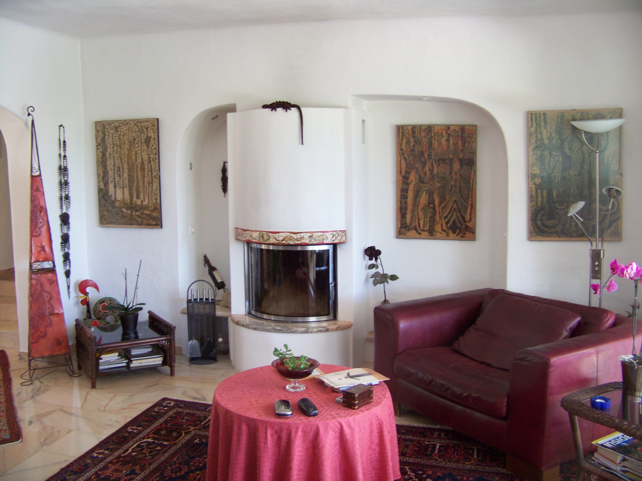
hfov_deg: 51.4
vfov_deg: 39.7
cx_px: 321
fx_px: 668
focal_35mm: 36
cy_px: 240
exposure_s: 1/30
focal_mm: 5.85
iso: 131
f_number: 2.8
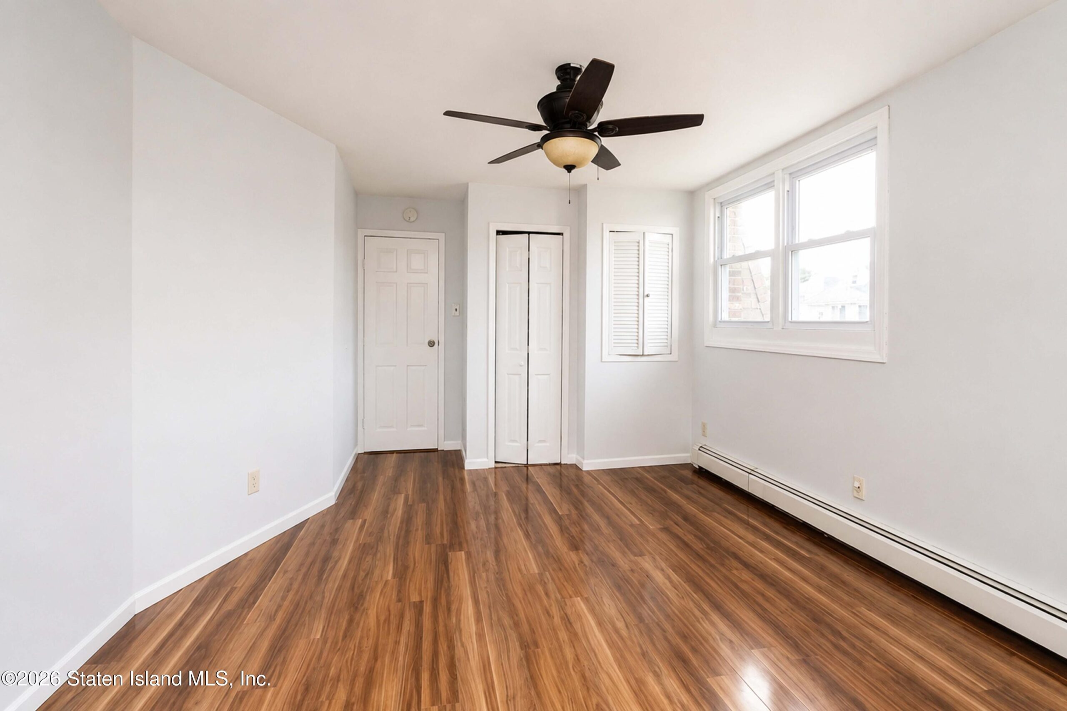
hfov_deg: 100.4
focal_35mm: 15
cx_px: 534
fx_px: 445
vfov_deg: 77.3
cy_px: 356
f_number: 8
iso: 1600
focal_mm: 10
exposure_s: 1/80
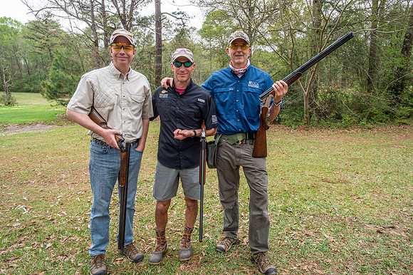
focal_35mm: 25
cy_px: 138
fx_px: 287
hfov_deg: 71.5
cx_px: 206
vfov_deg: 51.2
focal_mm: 25
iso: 125
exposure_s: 1/60
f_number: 8
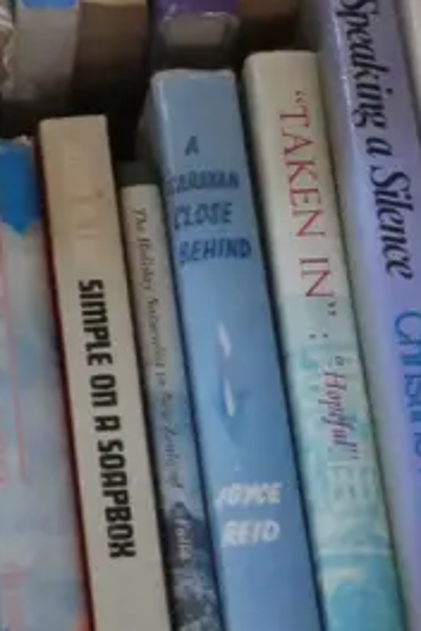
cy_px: 318
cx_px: -218
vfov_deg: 18.1
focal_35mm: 113
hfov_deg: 11.6
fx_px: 1982
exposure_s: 1/40
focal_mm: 14
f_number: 3.5
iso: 3200
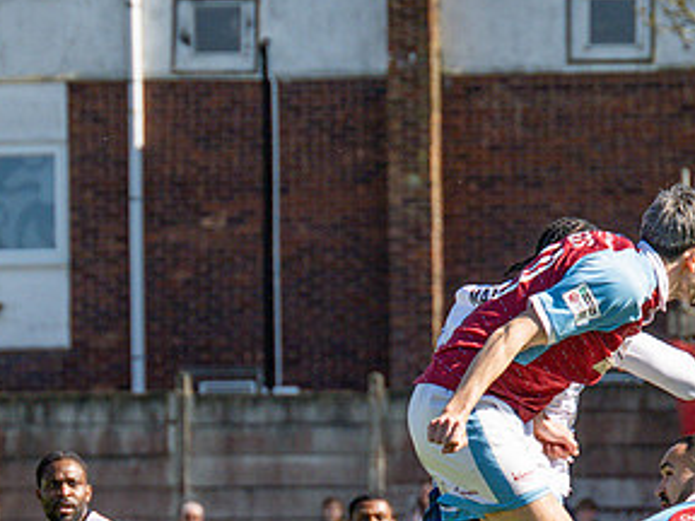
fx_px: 8212
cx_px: 347
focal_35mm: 409
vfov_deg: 3.6
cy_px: 422
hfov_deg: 4.8
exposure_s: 1/3200
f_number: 4
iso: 200
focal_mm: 98
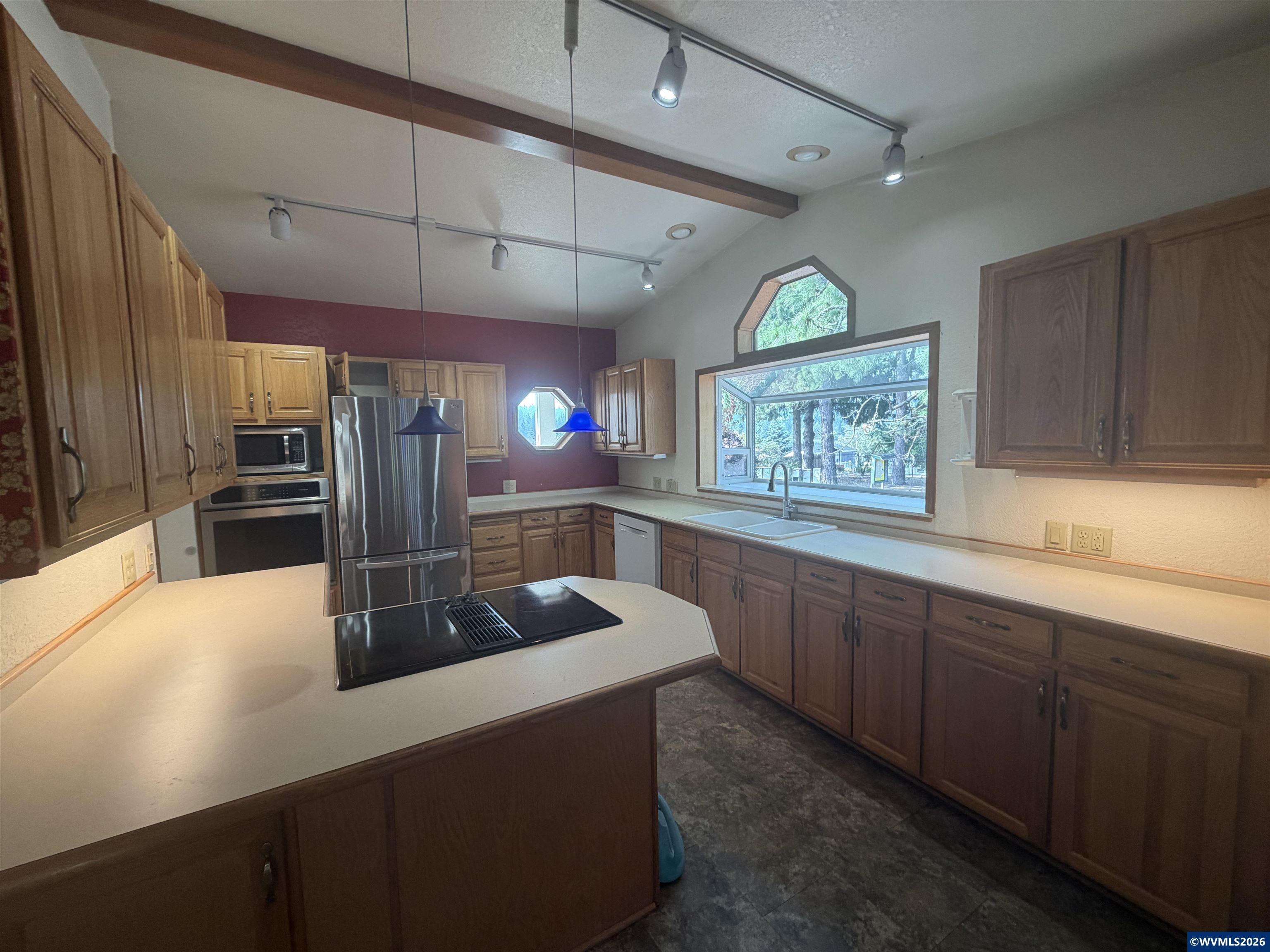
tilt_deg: -5.1
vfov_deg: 85.7
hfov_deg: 102.1
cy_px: 476
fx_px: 514
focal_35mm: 14
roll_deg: +1.5
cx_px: 635
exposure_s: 1/121
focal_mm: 2.22
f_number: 2.2
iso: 160
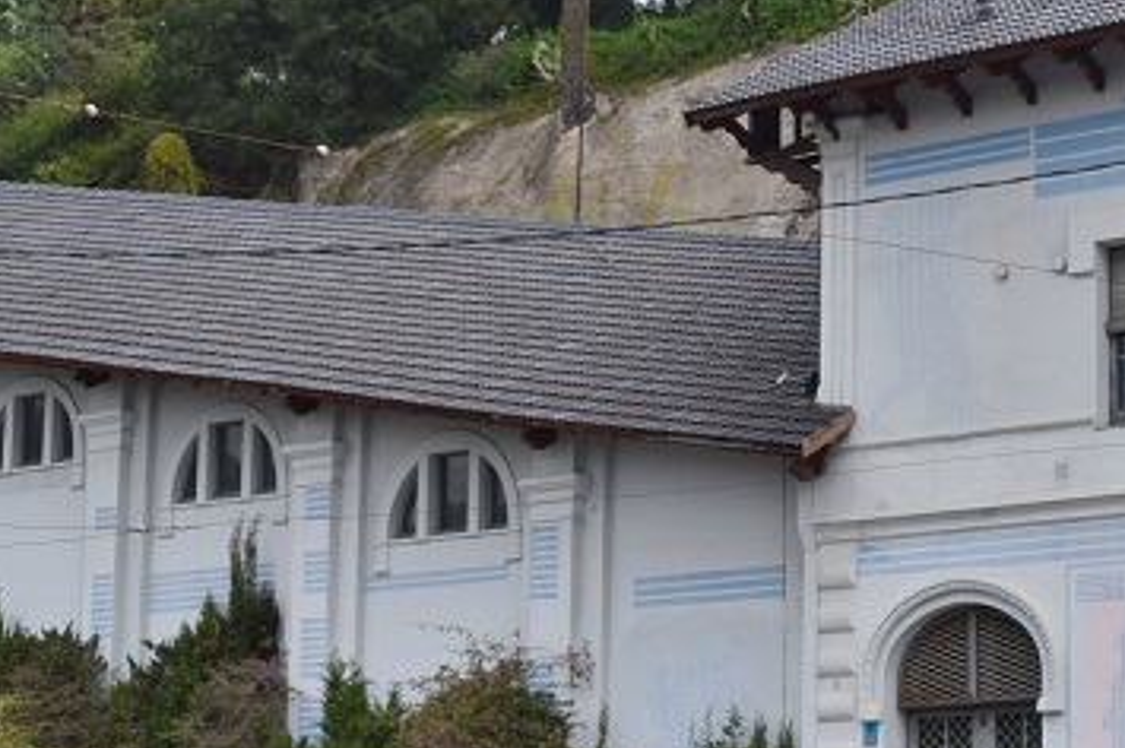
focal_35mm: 93
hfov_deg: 21.7
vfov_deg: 14.7
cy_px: 472
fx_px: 2904
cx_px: 862
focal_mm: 22
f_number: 8
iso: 280
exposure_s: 1/250
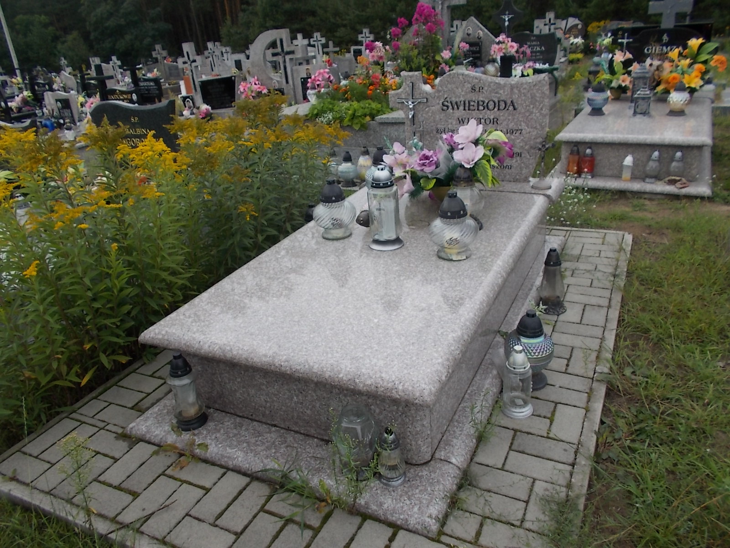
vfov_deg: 53.1
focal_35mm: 26
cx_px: 365
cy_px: 274
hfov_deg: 67.3
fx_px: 548
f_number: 8
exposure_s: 1/80
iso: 80
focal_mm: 4.6
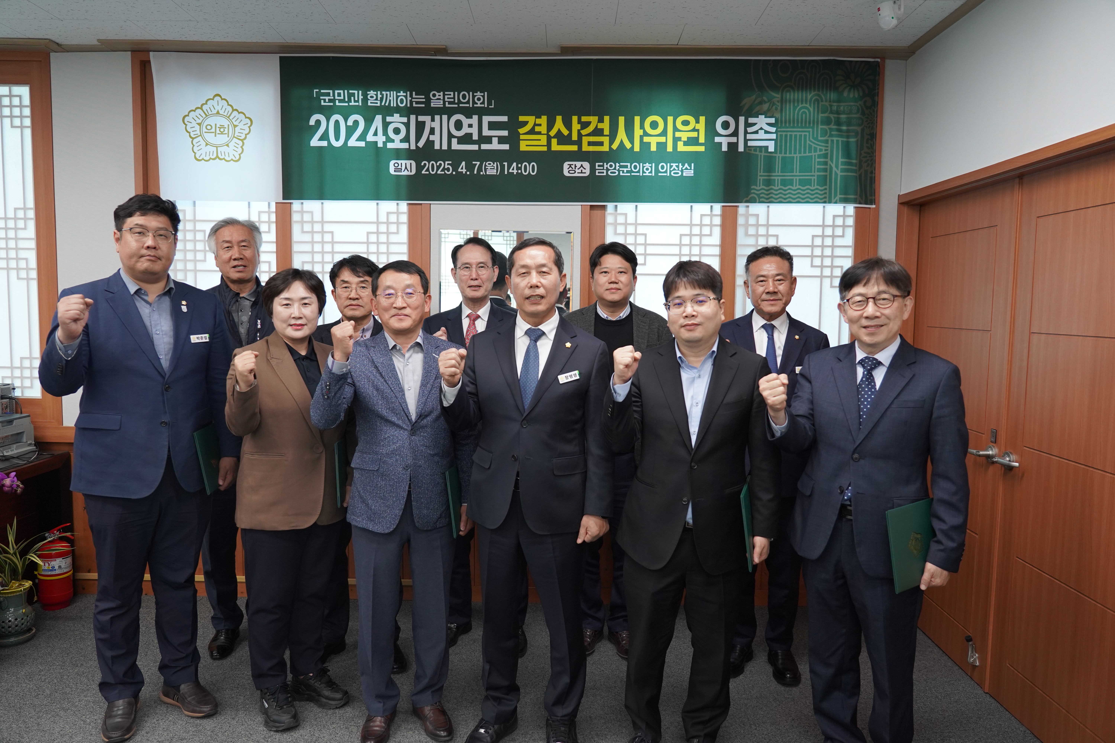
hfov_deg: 71.5
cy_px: 372
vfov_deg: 51.3
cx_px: 558
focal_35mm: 25
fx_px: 774
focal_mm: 25
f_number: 4
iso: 1250
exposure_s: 1/160
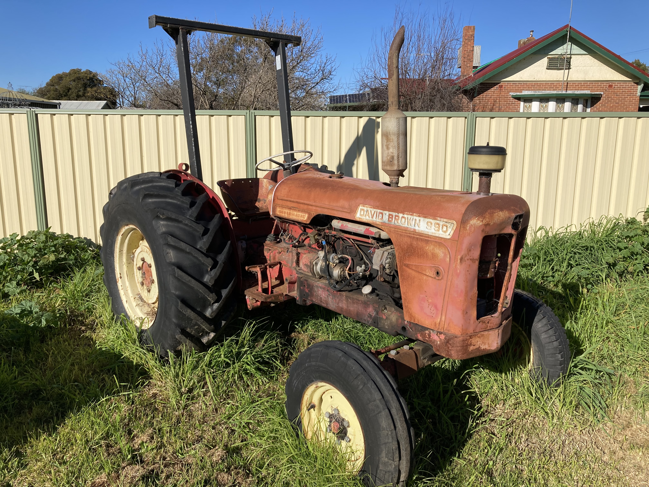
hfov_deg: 63.4
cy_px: 244
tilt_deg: -10.9
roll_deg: -1.1
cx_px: 324
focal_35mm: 28
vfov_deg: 49.7
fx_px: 525
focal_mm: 3.99
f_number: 1.8
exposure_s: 1/2667
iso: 25
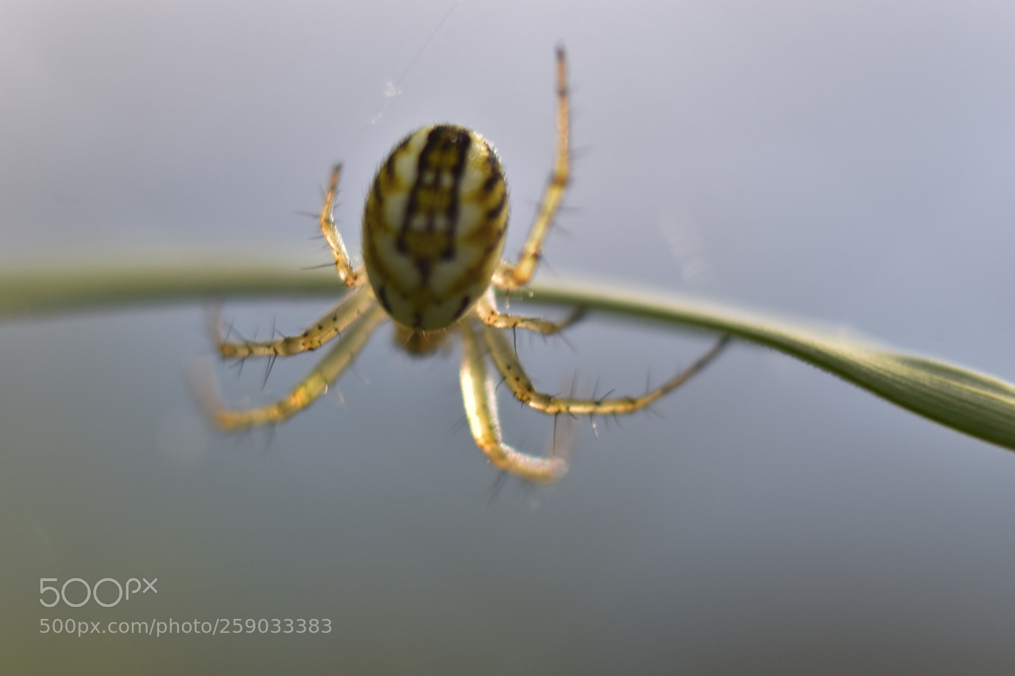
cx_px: 508
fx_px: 2325
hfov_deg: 24.6
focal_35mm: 82
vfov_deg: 16.5
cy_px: 338
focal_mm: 55
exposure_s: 1/100
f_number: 5.6
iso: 180
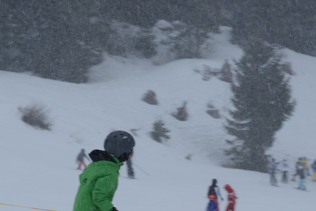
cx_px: 132
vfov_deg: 4.2
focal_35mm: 325
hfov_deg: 6.3
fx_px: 2853
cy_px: 221
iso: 100
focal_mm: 155
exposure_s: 1/100
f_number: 14
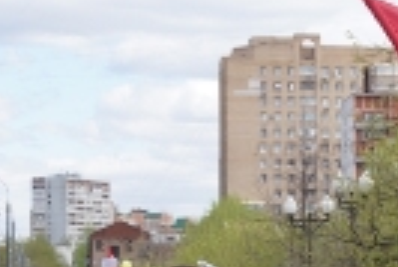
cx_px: 353
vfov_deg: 7.7
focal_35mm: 177
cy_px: 364
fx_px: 1955
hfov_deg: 11.6
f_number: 7.1
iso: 100
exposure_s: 1/160
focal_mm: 35
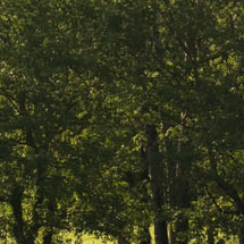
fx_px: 8764
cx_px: 261
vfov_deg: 1.6
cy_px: 171
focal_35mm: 1099
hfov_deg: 1.6
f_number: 11
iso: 200
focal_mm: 185
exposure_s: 1/125
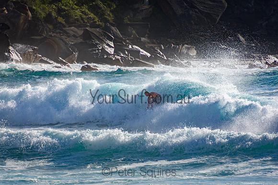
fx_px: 4634
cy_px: 92
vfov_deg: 2.3
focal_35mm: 600
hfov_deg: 3.4
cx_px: 139
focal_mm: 400
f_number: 5.6
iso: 250
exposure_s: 1/2000
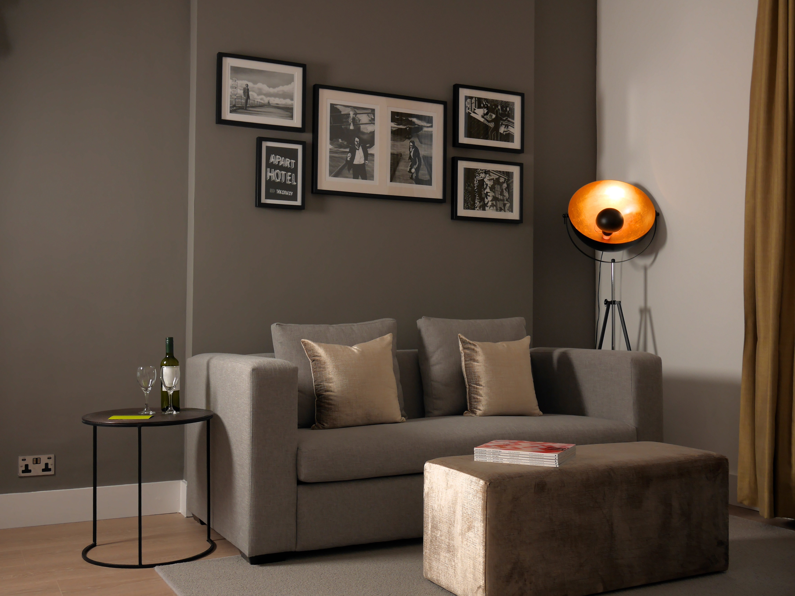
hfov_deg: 46.8
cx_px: 398
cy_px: 298
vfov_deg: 36.0
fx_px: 919
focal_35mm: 40
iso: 200
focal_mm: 20
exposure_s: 1/100
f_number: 5.6
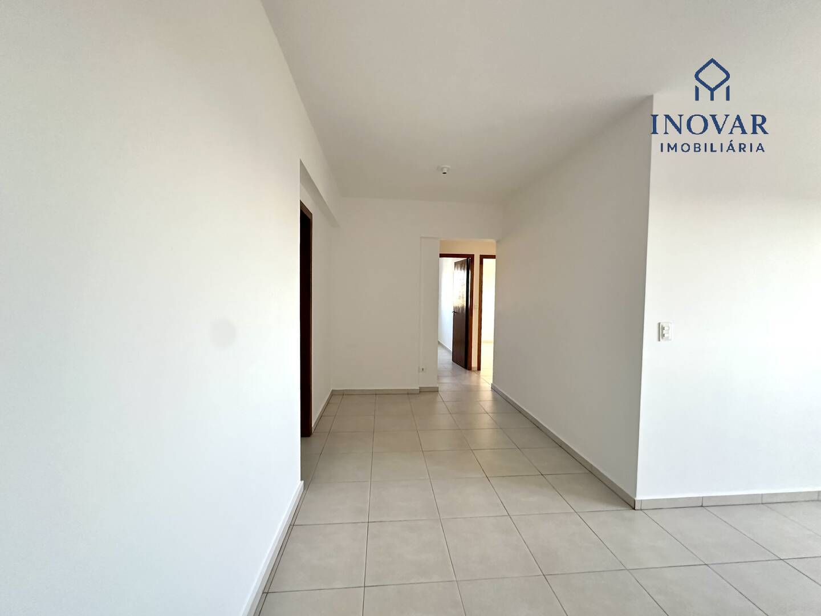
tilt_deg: -3.5
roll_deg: +0.5
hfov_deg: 102.1
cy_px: 308
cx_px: 410
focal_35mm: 14
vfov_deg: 85.7
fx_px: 332
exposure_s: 1/99
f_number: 2.2
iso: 250
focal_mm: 2.22
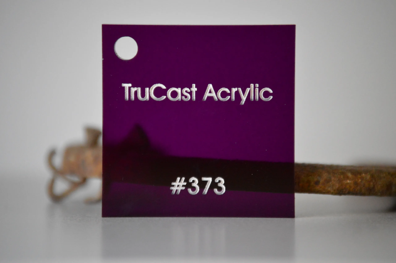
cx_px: 198
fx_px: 2555
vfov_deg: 5.9
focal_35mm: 232
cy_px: 132
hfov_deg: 8.9
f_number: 5.3
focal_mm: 155
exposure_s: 1/160
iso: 3200
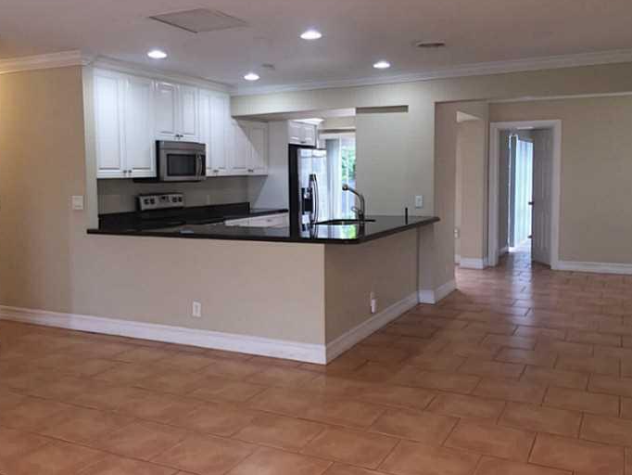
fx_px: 621
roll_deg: +0.2
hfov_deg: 53.8
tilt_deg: -3.8
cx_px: 283
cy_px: 221
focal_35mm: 34
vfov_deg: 41.8
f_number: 2.2
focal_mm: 4.15
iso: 50
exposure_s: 1/30
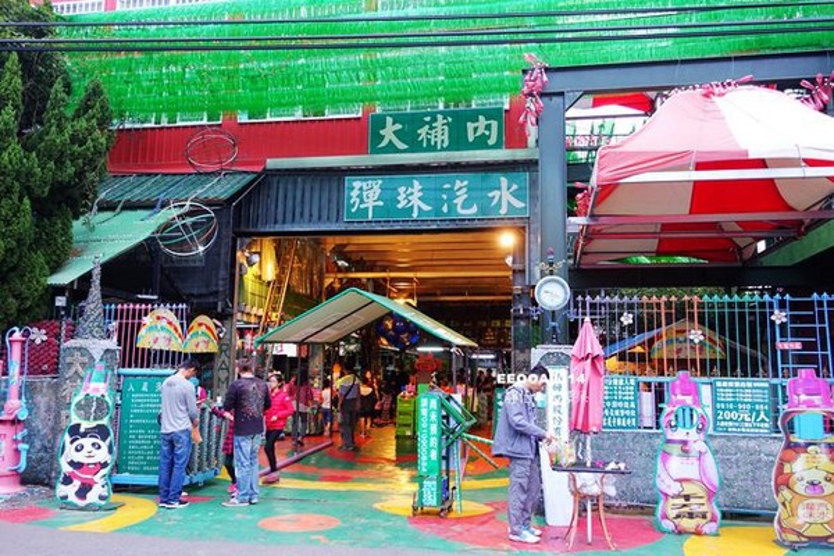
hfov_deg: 63.7
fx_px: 672
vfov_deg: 45.0
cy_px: 278
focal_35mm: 29
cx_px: 417
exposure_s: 1/30
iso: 320
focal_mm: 10.6
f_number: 2.5
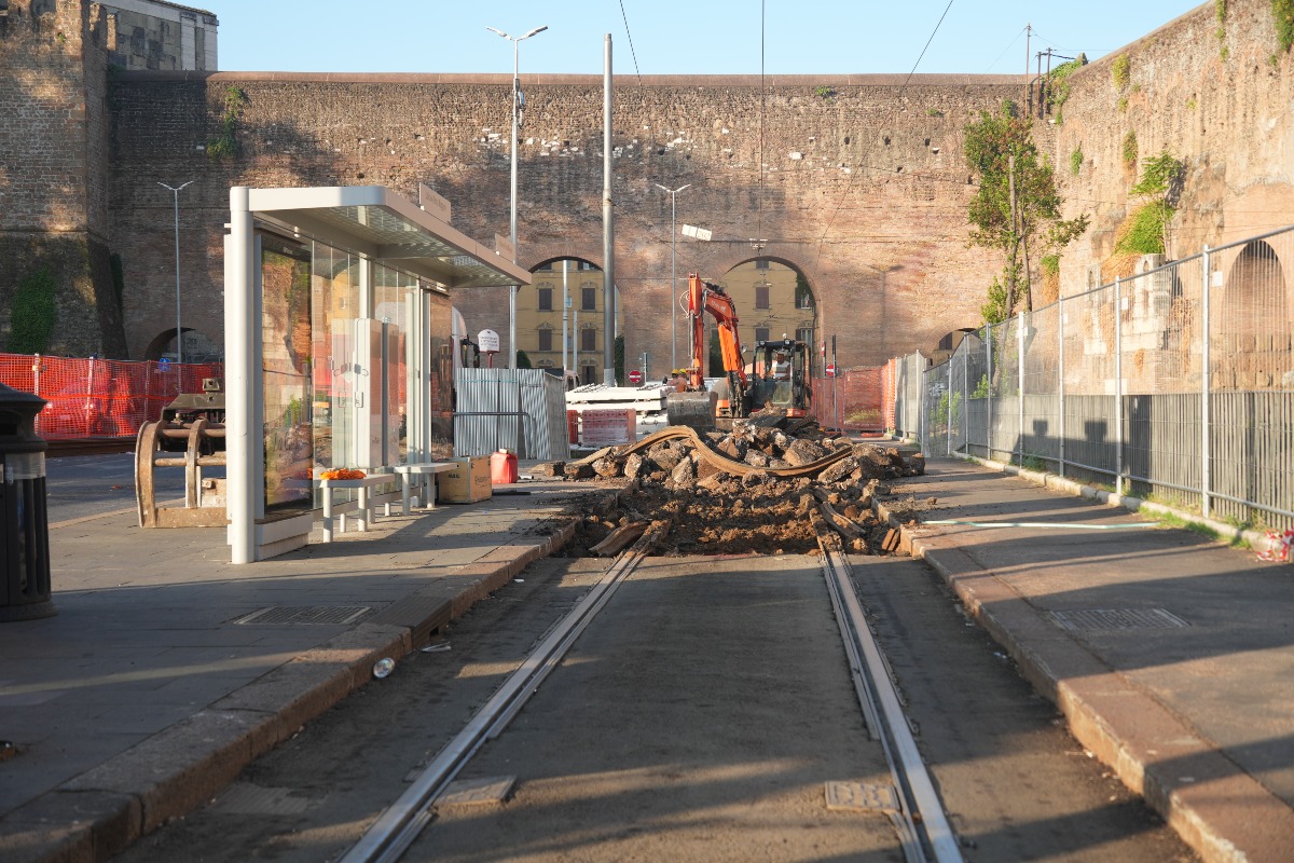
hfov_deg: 38.9
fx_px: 1833
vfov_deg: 26.5
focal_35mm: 51
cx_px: 647
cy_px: 432
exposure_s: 1/200
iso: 100
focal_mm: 34
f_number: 4.5
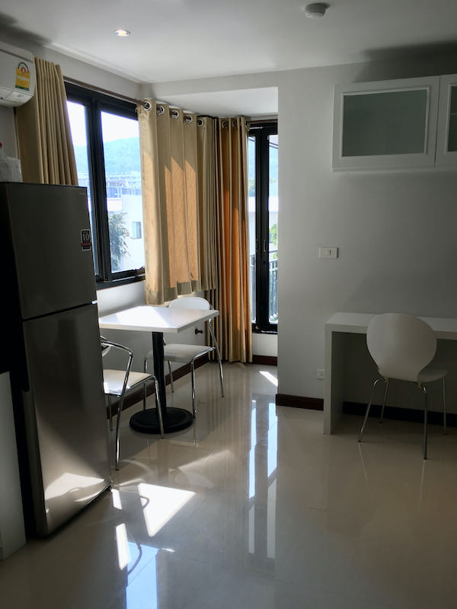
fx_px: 510
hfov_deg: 48.2
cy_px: 304
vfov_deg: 61.7
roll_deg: +0.9
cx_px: 228
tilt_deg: -10.5
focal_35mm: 29
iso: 25
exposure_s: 1/100
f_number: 2.2
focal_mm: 4.15
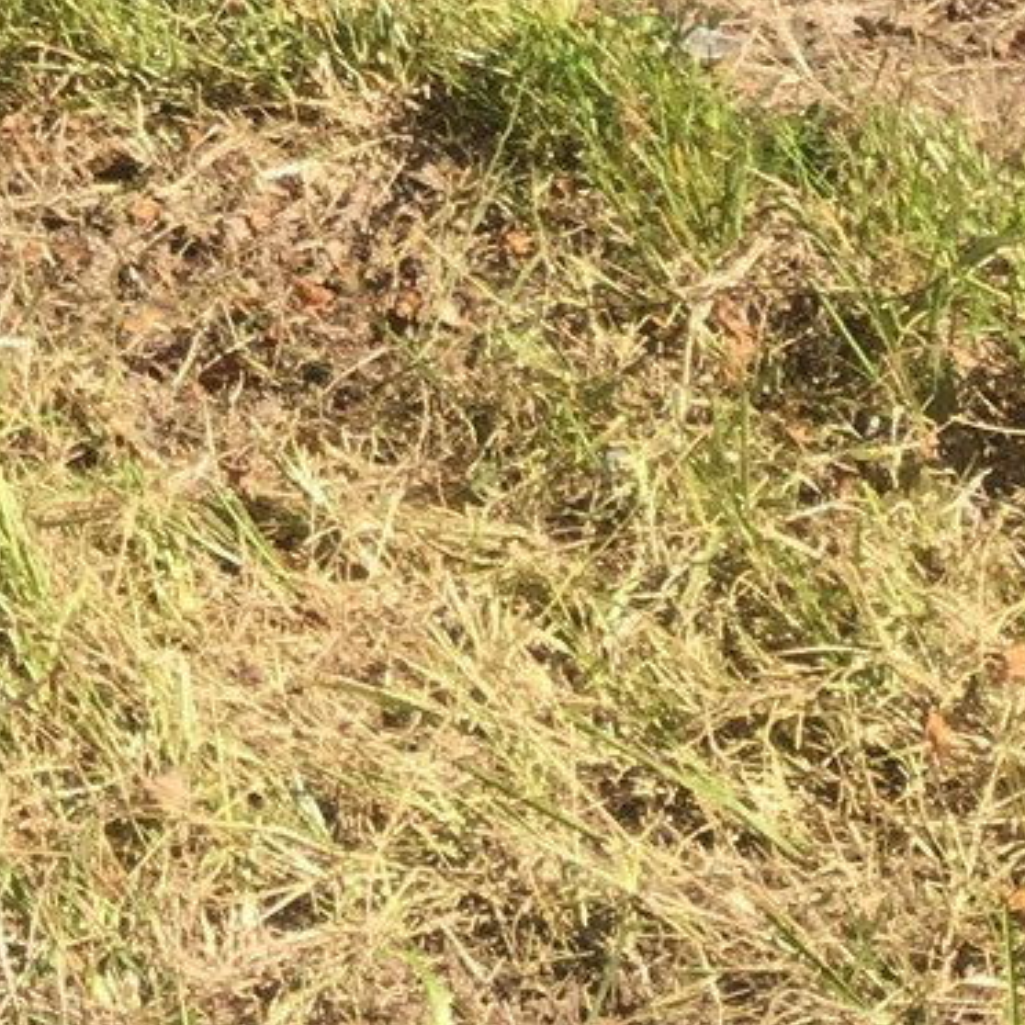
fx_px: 4724
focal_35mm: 141
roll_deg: -2.5
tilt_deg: -2.0
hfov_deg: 11.2
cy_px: -1328
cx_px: -1072
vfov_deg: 10.8
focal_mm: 4.15
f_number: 2.2
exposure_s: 1/718
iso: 25
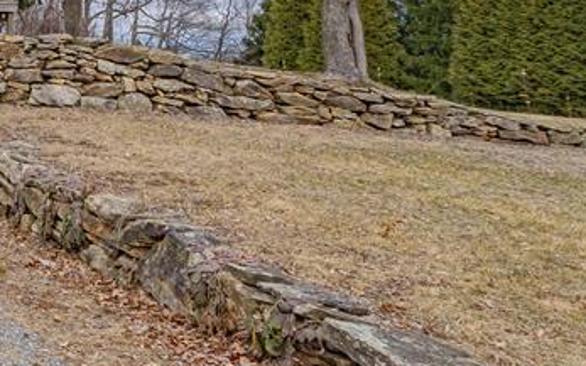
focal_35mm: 51
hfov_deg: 26.8
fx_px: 815
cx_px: -312
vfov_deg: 23.5
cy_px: -57
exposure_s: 1/3200
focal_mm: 16
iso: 400
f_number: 9
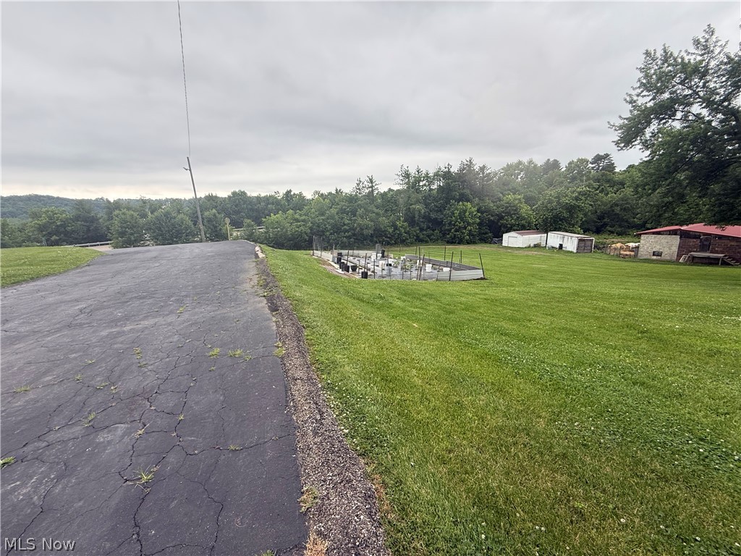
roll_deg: +2.2
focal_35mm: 14
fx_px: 300
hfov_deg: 102.1
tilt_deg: -12.6
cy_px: 278
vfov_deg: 85.7
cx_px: 370
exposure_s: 1/267
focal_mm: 2.22
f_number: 2.2
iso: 64
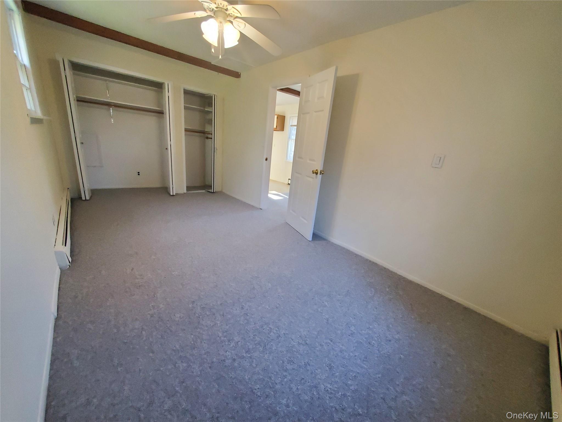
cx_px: 281
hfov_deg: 106.2
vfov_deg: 89.9
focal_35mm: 13
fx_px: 211
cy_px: 211
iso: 500
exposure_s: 1/60
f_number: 2.2
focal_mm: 1.8
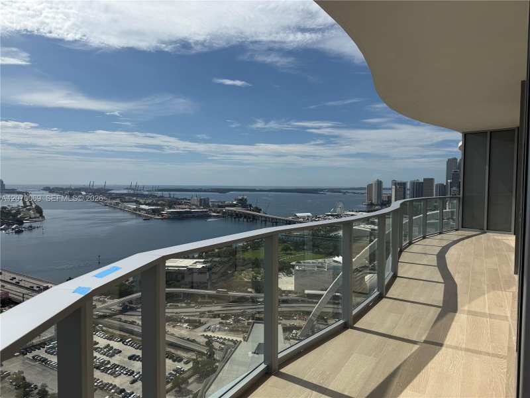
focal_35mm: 24
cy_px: 199
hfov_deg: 71.6
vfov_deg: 56.8
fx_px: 367
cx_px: 265
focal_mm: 6.76
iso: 80
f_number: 1.78
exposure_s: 1/11905
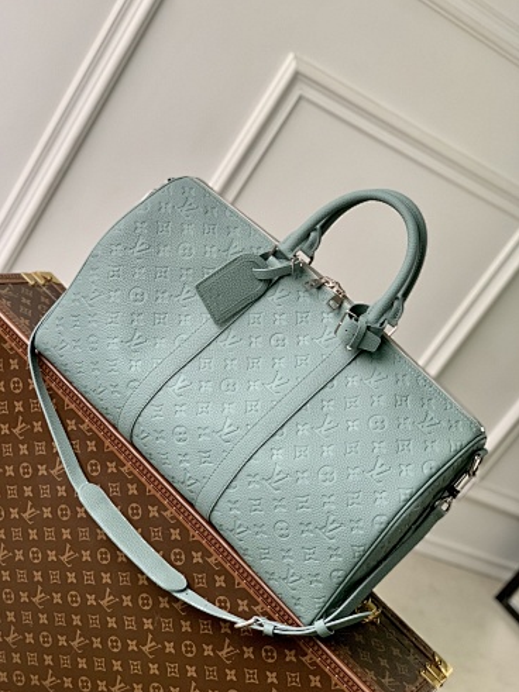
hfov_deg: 27.5
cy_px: 350
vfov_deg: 36.2
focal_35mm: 53
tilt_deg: -20.3
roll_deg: -34.4
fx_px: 1060
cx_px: 259
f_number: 2.4
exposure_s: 1/101
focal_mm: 6
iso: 125
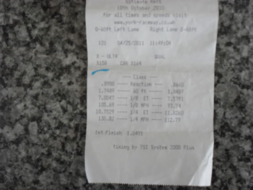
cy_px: 95
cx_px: 126
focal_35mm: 49
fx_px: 358
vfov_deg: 29.7
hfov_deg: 38.9
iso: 200
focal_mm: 8.7
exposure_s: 1/20
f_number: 3.9
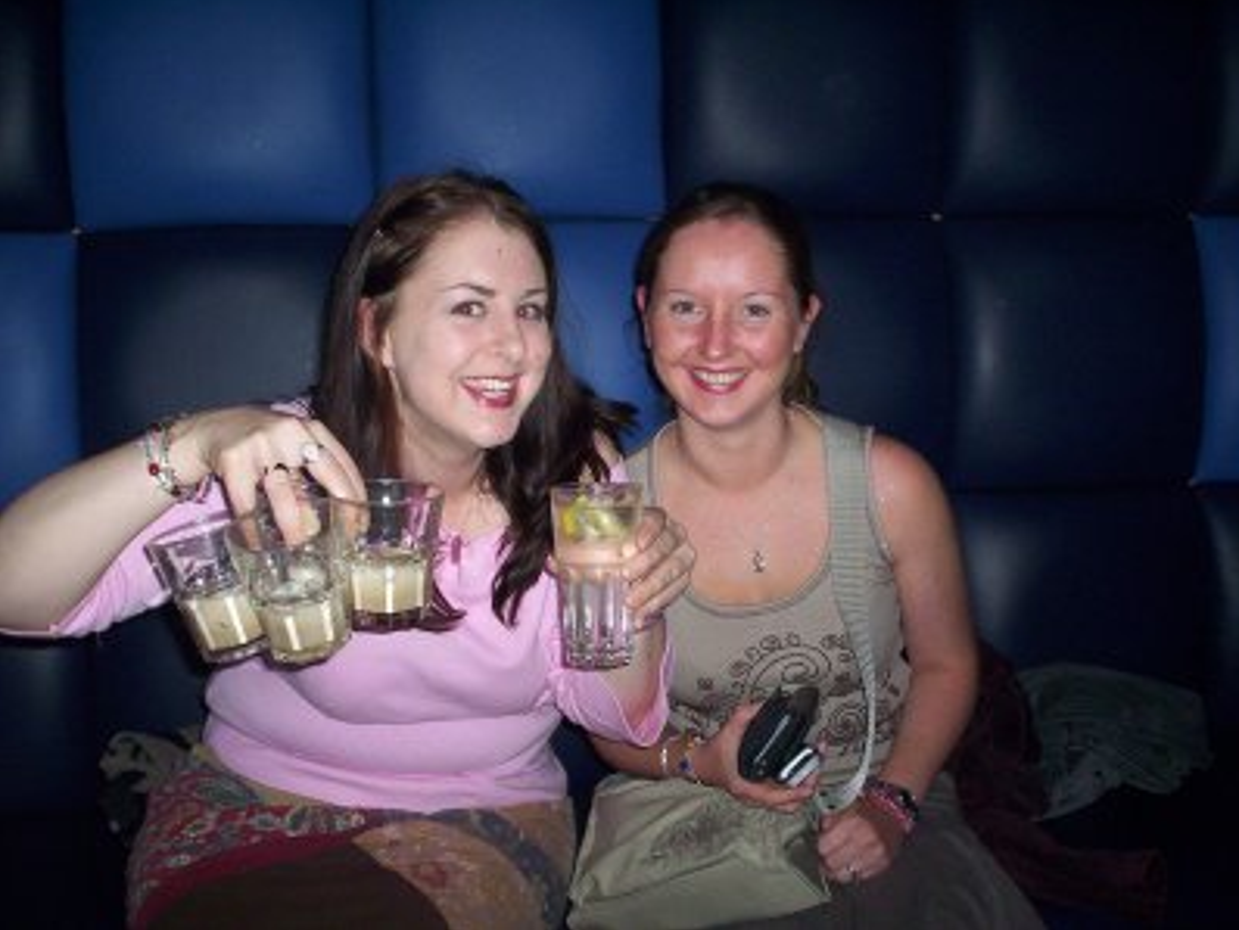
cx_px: 632
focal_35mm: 39
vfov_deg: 36.9
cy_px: 454
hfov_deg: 47.8
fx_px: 1397
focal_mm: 4.99
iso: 140
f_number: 4.5
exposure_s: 1/60
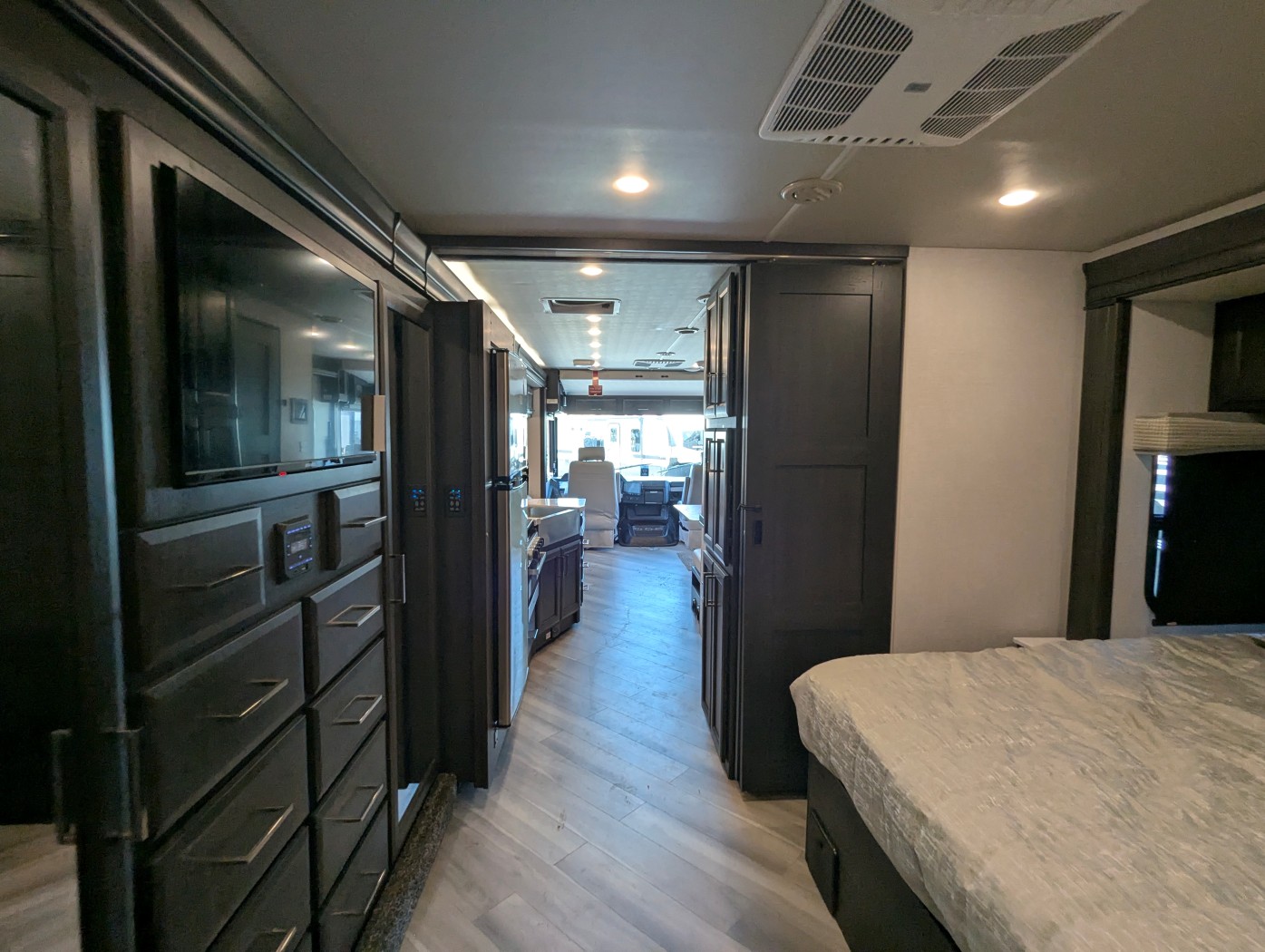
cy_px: 476
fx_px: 585
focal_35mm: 16
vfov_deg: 78.2
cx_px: 632
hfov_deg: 94.4
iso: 138
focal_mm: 2.35
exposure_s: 1/72.3
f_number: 2.2
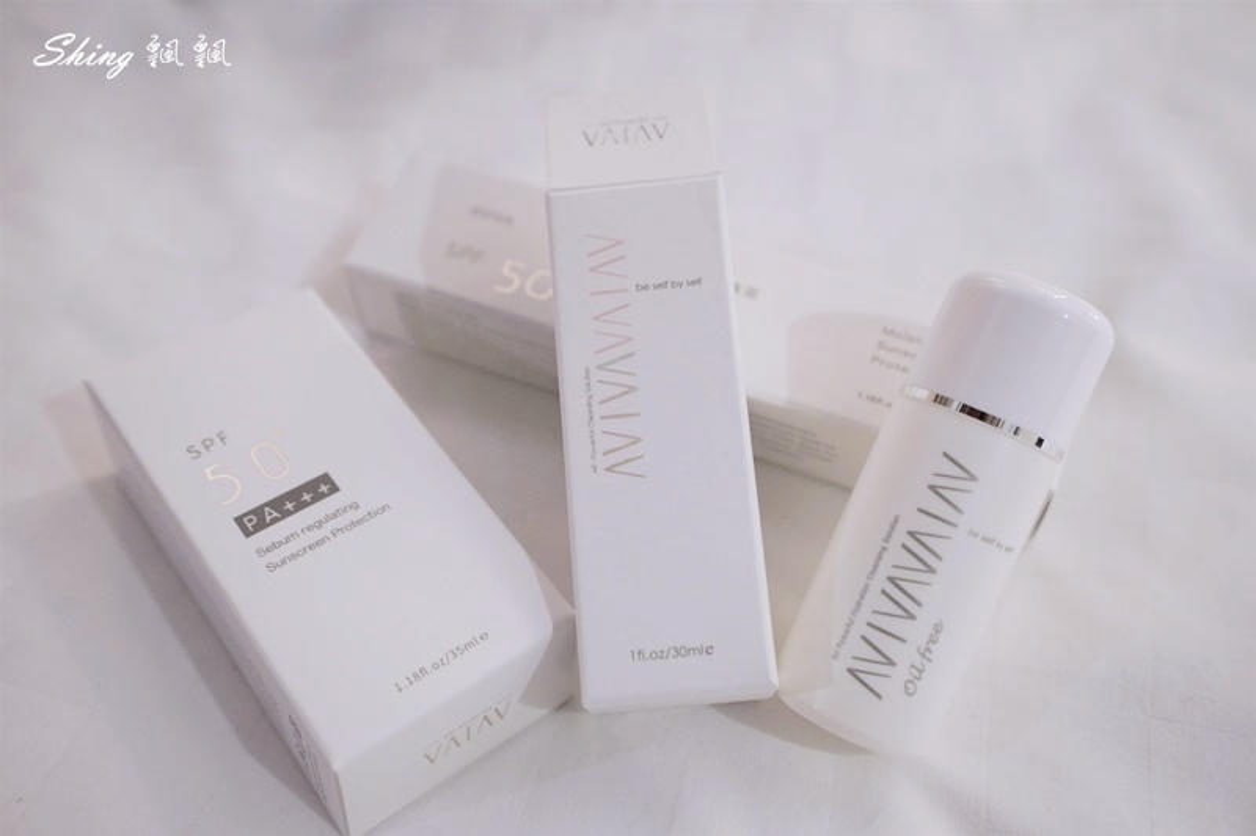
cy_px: 418
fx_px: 1221
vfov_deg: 37.8
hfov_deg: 54.4
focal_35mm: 35
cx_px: 628
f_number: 5
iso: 1600
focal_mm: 35
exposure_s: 1/20
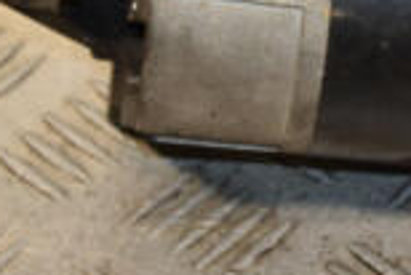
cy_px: -155
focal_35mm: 339
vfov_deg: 4.0
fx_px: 3874
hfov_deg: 6.1
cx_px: 424
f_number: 5.3
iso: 800
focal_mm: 58
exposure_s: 1/200
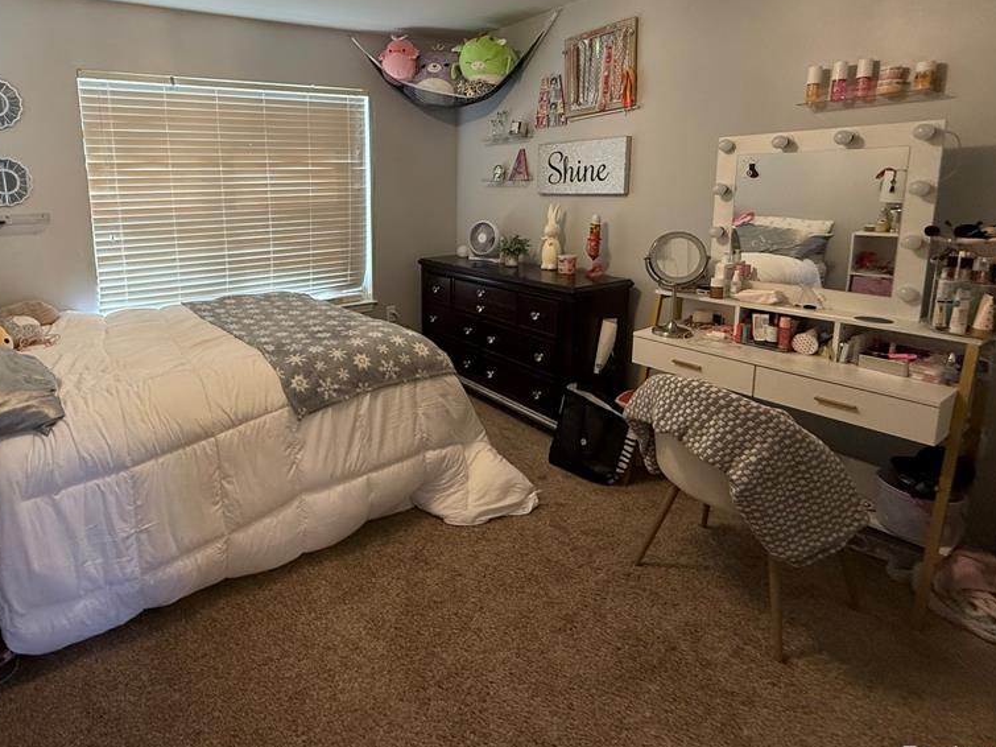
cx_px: 360
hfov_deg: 82.7
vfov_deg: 67.4
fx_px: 547
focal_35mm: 19
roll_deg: +1.9
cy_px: 271
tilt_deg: -8.9
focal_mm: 2.22
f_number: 2.2
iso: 320
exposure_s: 1/120
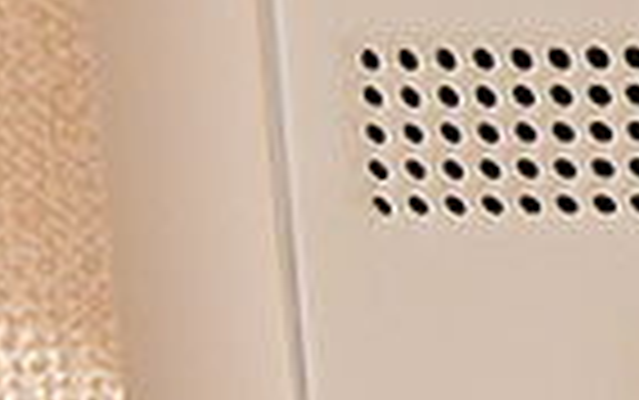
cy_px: -103
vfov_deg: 17.8
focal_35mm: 69
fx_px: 1203
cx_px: 904
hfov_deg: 24.5
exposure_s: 1/500
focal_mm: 10
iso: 6400
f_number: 11
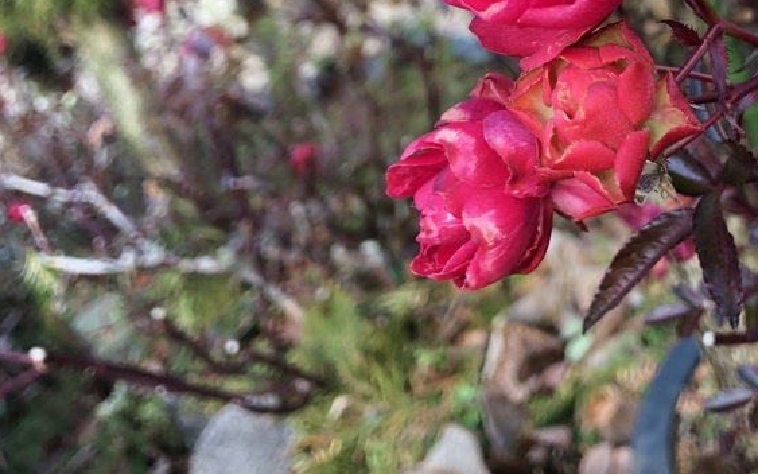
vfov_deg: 22.7
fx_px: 1116
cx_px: 541
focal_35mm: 54
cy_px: -40
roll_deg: +22.4
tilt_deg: -19.5
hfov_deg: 36.9
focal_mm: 3.99
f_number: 1.8
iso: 20
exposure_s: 1/141
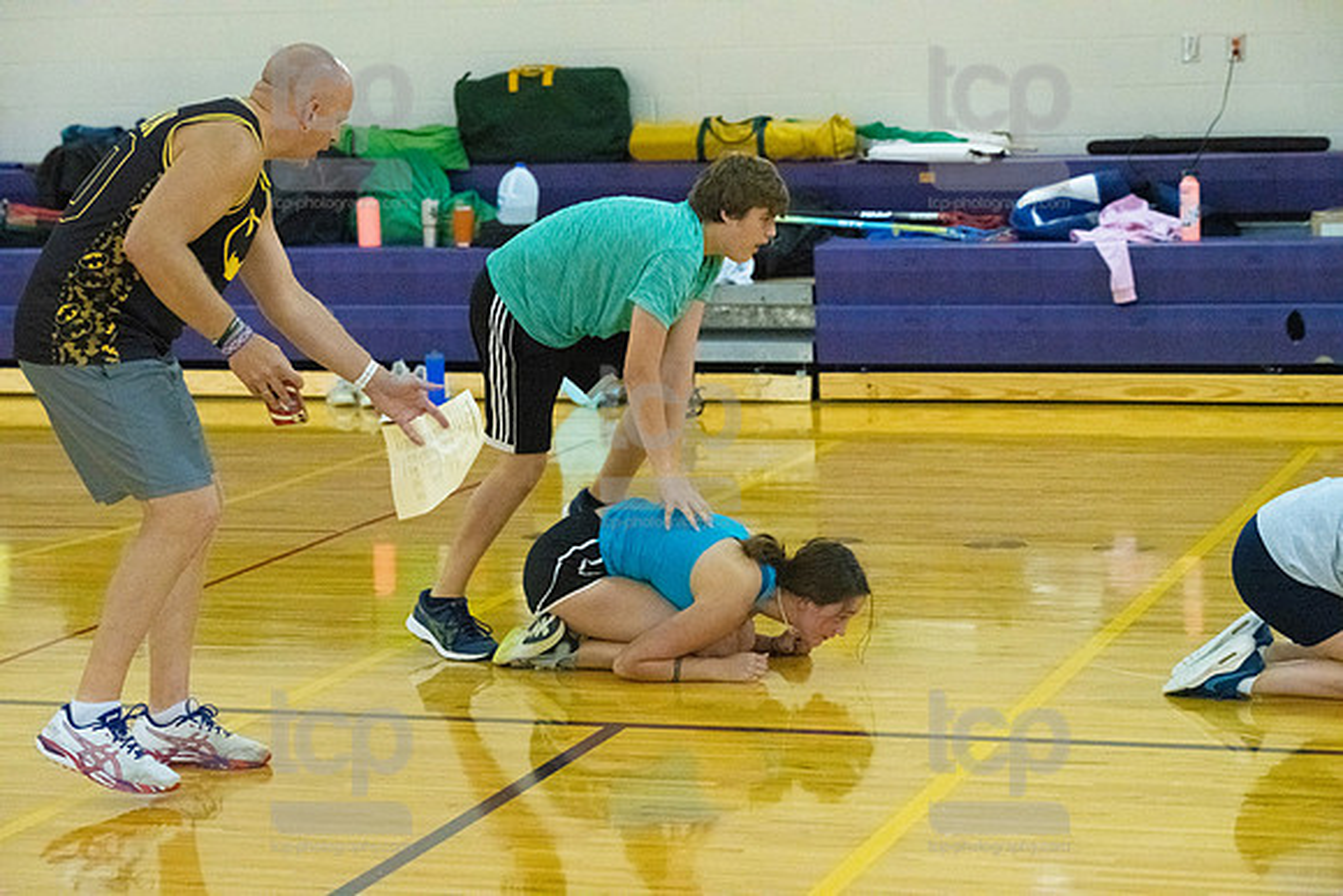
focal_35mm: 95
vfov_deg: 14.4
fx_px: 3545
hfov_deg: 21.5
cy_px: 448
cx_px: 672
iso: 6400
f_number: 4.5
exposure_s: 1/640
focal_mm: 95
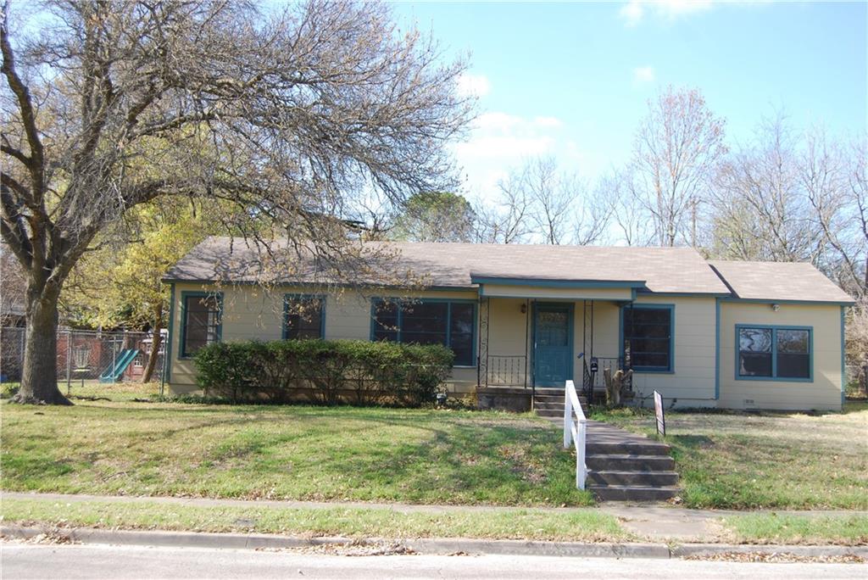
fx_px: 941
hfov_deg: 49.5
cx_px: 434
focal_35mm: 39
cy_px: 290
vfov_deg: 34.3
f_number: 5.6
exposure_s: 1/125
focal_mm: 26
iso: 100
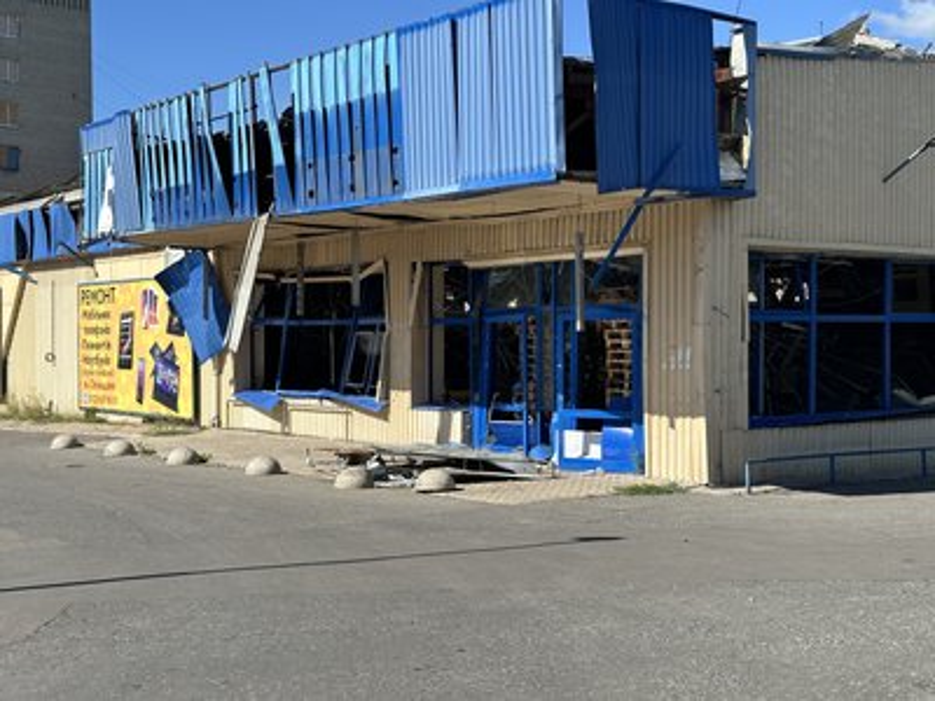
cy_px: 350
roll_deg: +0.5
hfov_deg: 39.7
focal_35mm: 48
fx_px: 1297
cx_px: 468
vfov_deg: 30.3
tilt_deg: -0.3
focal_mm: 6.86
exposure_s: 1/3472
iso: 64
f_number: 1.78
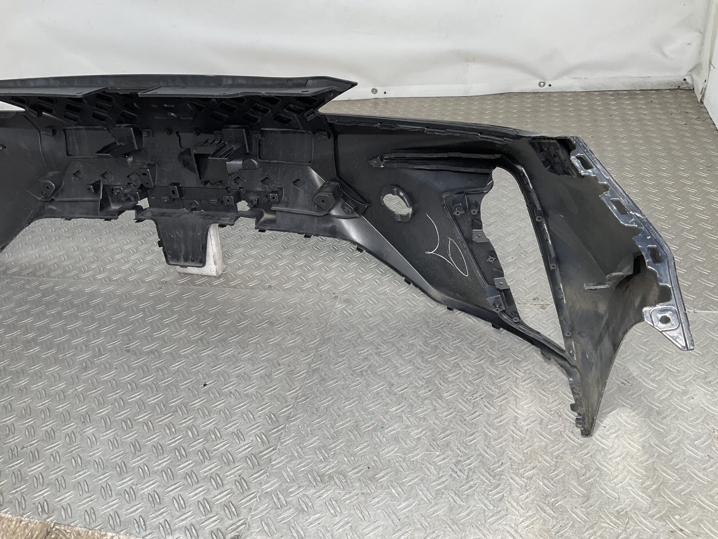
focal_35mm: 29
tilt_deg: -32.0
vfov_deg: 48.2
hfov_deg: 61.7
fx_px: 602
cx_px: 359
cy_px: 270
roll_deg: +9.0
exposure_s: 1/166
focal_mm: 3
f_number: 1.8
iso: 16
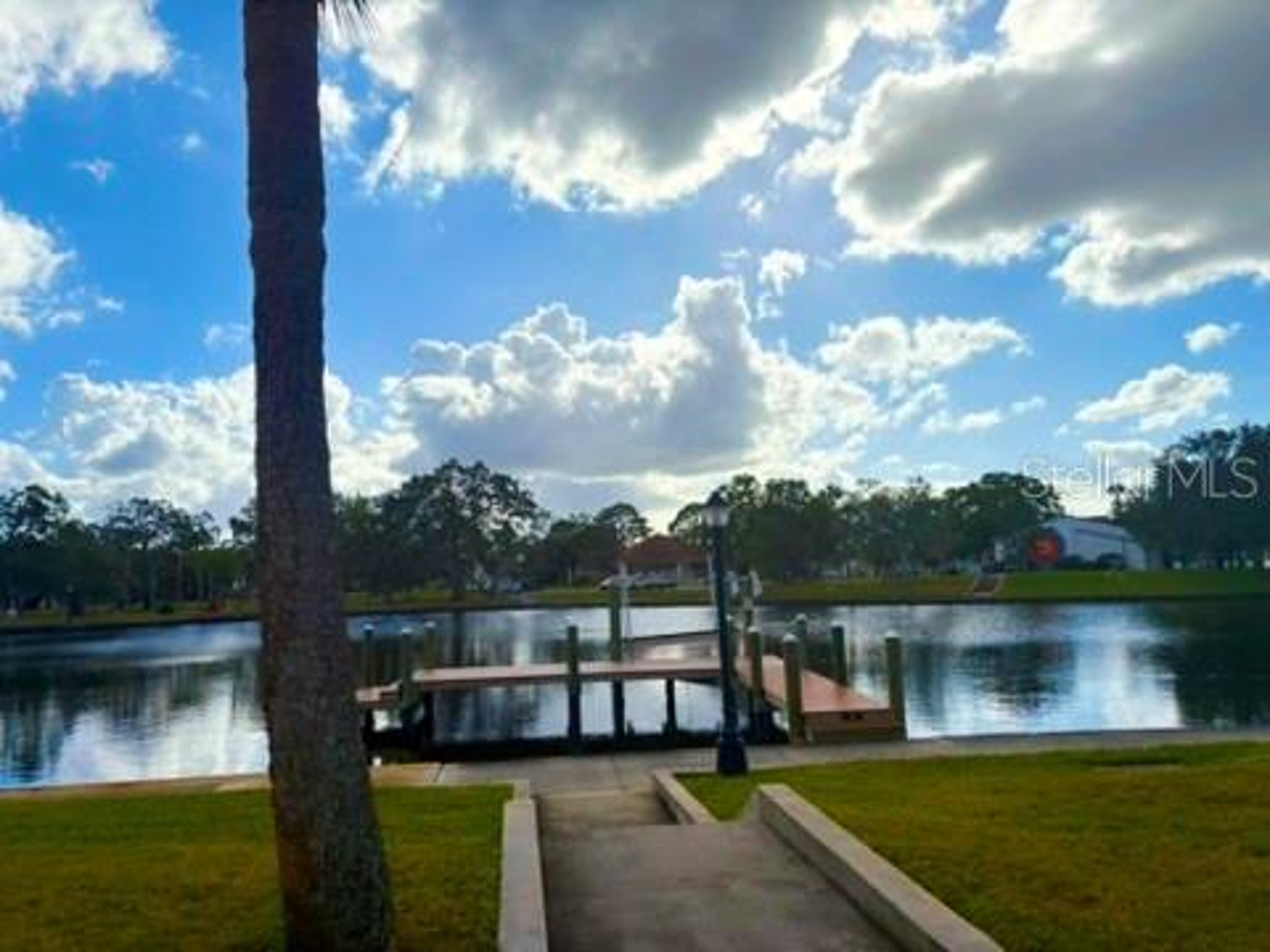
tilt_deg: +5.8
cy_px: 476
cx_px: 635
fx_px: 954
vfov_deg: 53.1
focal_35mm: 26
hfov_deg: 67.3
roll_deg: +2.9
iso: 40
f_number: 1.6
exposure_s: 1/10101
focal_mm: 5.96
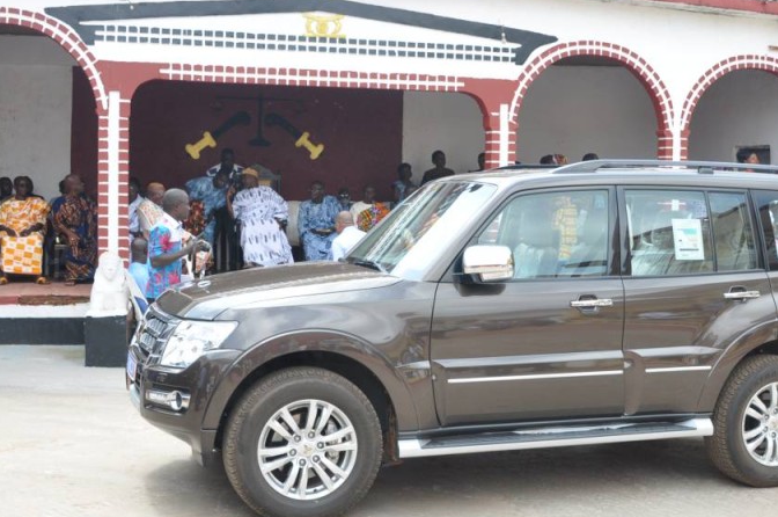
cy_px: 276
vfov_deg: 26.9
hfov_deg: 39.6
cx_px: 441
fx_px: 1079
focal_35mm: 50
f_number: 8
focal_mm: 28
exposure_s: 1/250
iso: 500
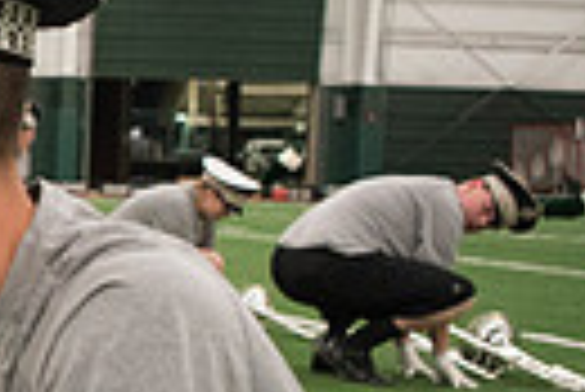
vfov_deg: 12.8
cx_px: -634
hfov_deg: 15.0
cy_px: 219
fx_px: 1741
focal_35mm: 107
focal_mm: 24
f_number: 3.2
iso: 3200
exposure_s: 1/200
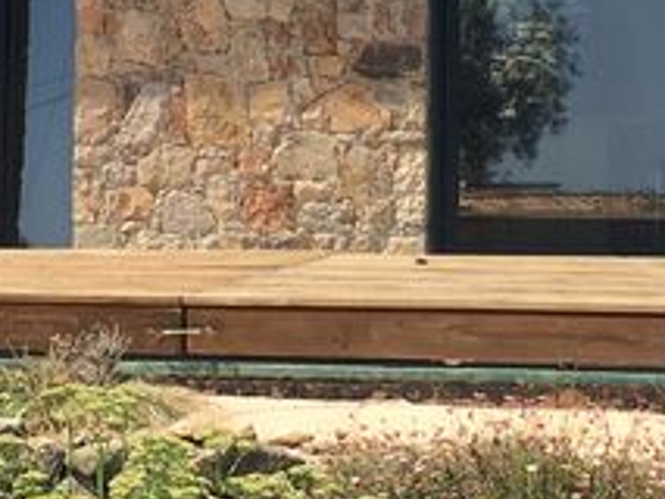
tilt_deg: +3.0
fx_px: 2614
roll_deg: -1.3
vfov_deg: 10.9
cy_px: 56
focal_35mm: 136
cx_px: 315
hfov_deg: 14.5
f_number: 2.2
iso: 25
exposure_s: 1/1115
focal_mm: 4.15
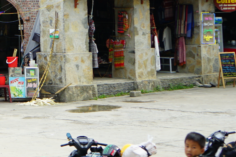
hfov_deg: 10.0
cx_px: -250
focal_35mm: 189
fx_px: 1239
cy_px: -94
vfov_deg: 7.1
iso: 200
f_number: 5.6
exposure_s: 1/250
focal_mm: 44
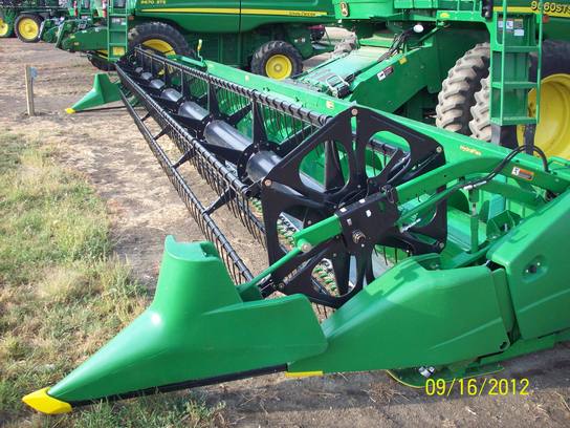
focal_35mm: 37
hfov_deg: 50.1
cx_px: 285
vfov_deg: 38.7
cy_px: 214
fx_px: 609
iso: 80
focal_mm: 6.2
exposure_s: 1/218
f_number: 2.8
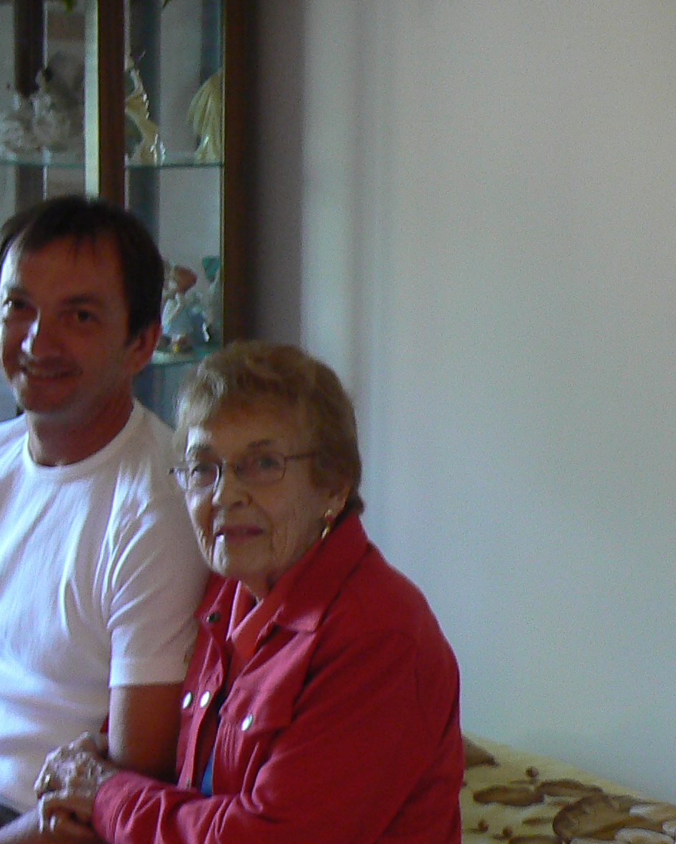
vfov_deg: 19.8
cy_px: 455
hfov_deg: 15.7
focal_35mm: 97
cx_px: 81
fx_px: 2425
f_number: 2.8
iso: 100
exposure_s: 1/8
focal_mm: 6.9
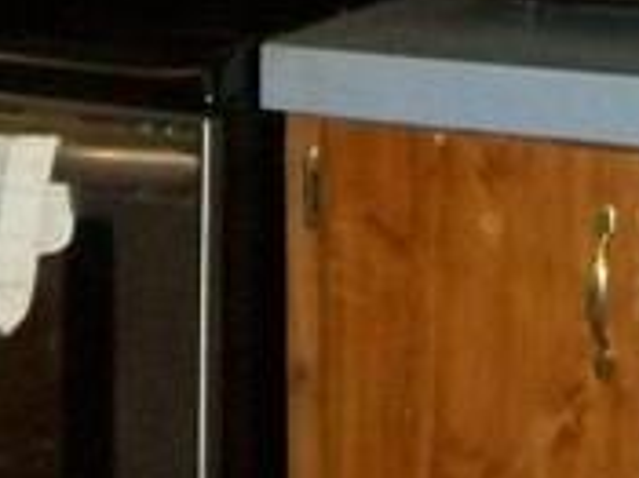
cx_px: 230
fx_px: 3892
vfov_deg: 6.7
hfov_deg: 9.4
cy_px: -613
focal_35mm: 211
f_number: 2.7
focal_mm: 6
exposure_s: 1/60
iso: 160
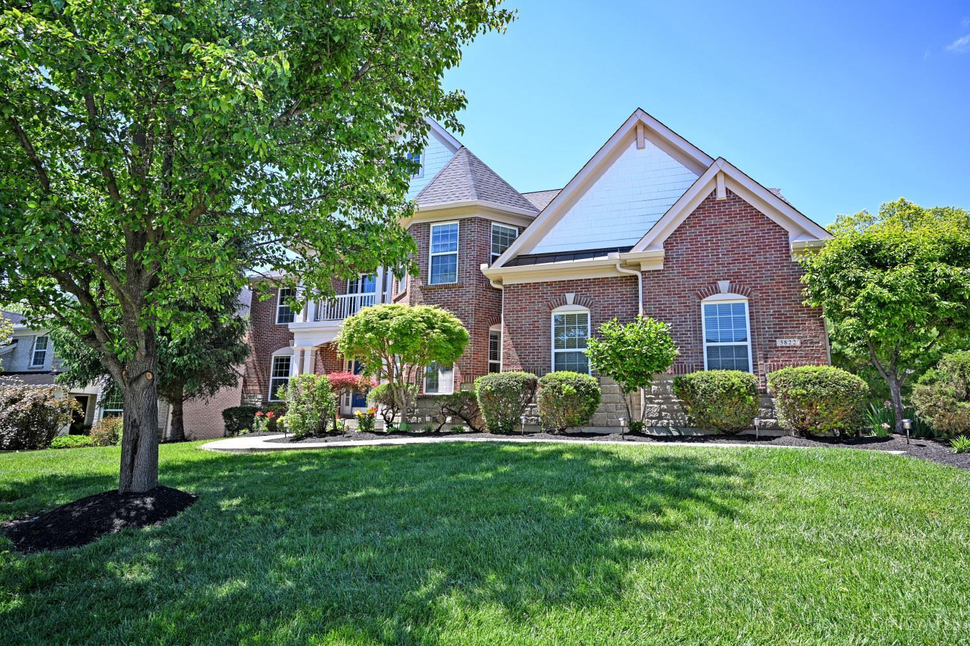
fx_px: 525
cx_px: 485
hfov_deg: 85.4
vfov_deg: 63.2
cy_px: 323
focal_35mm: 20
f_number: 5.6
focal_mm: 19.5
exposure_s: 1/250
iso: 180
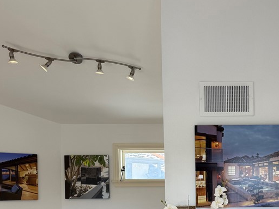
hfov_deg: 37.1
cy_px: 193
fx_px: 387
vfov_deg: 28.9
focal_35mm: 48
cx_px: 252
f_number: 1.78
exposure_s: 1/228
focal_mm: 6.76
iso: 80
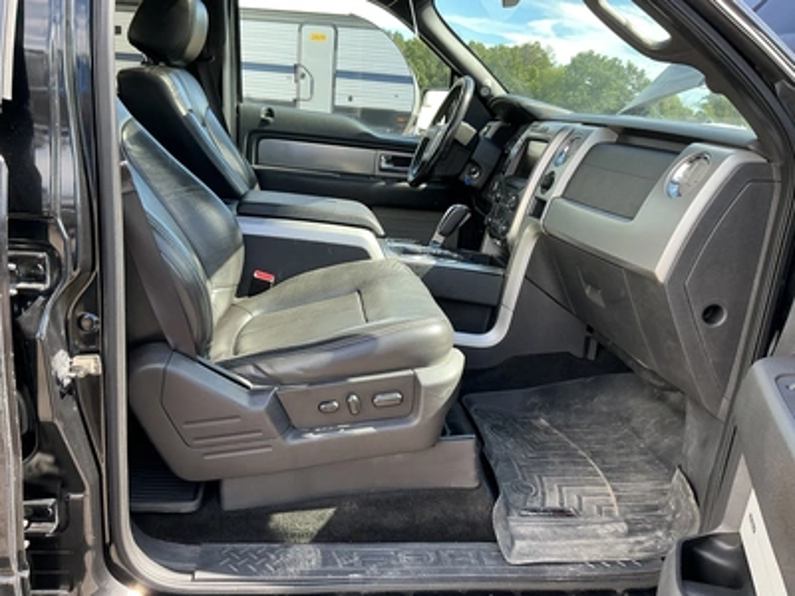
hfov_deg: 63.4
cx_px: 398
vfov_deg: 49.7
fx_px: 643
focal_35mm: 28
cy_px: 298
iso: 20
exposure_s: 1/123
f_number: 1.8
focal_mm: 3
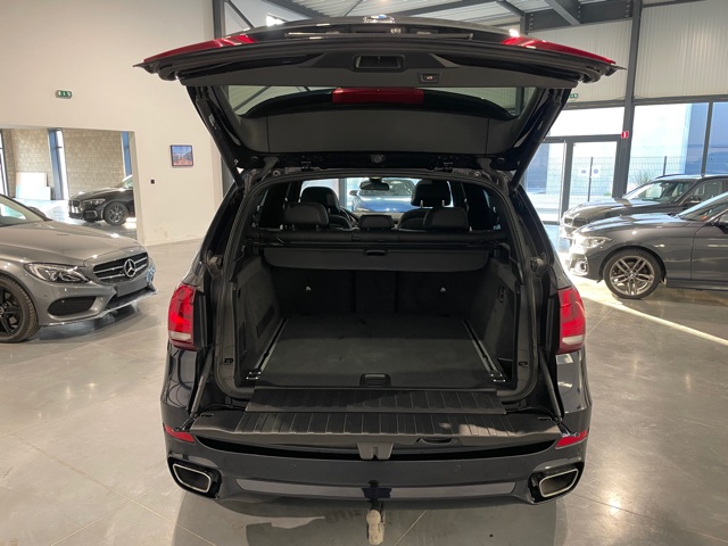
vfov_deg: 53.1
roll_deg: -0.1
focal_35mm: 26
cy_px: 273
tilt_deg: -12.6
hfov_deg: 67.3
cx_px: 364
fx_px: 547
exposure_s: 1/50
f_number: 1.6
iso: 160
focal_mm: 4.2
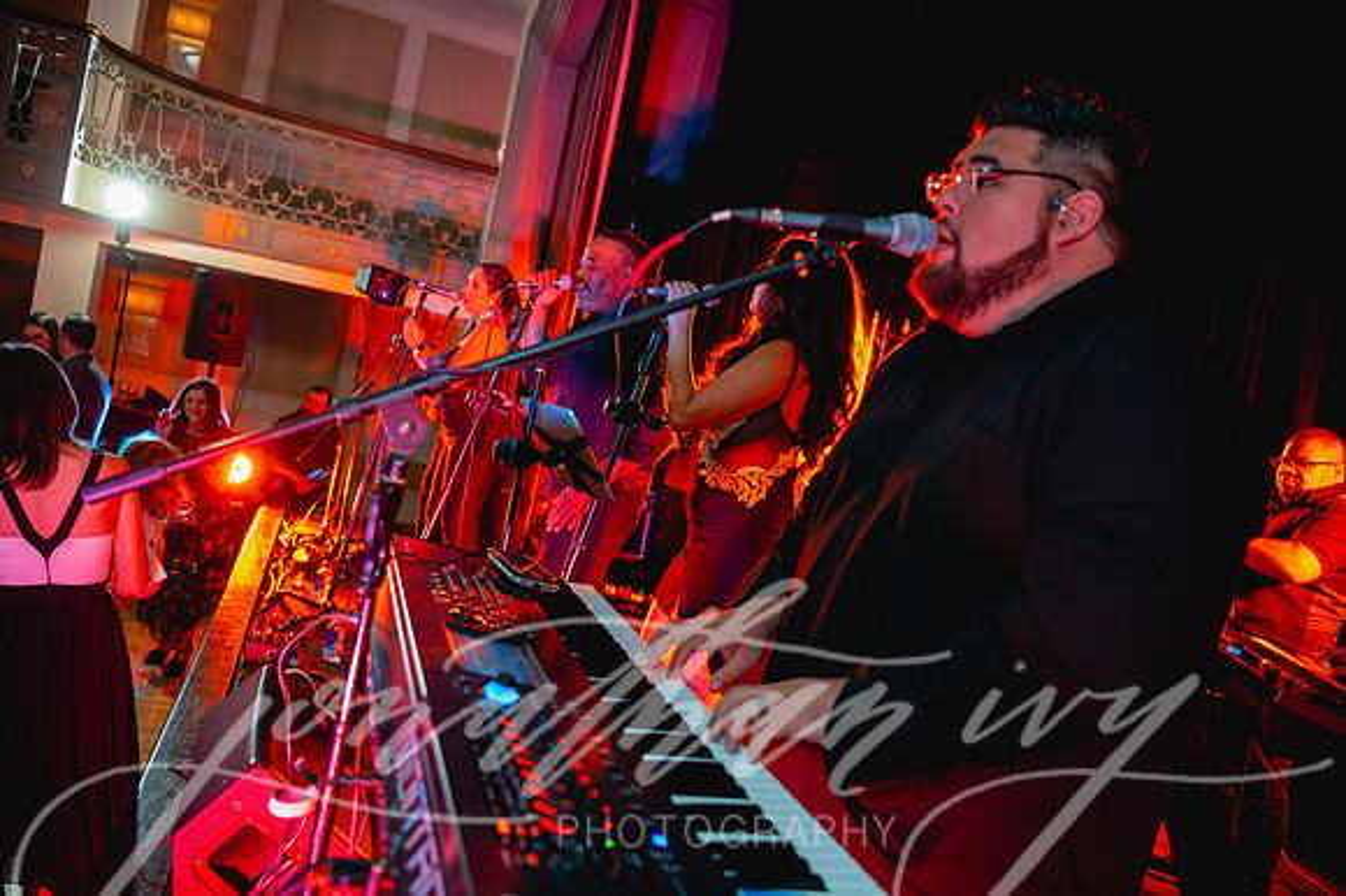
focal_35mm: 27
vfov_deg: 47.9
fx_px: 1009
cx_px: 673
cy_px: 448
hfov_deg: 67.4
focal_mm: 27
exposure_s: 1/80
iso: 2500
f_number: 2.8
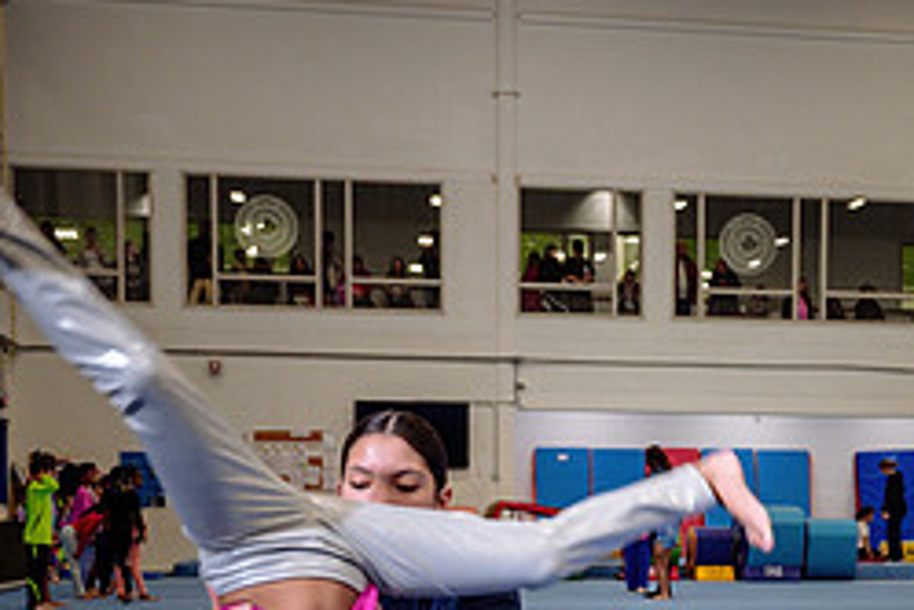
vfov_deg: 17.0
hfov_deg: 26.0
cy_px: 707
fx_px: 1955
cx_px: 675
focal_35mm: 77
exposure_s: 1/250
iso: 800
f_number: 3.5
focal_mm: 33
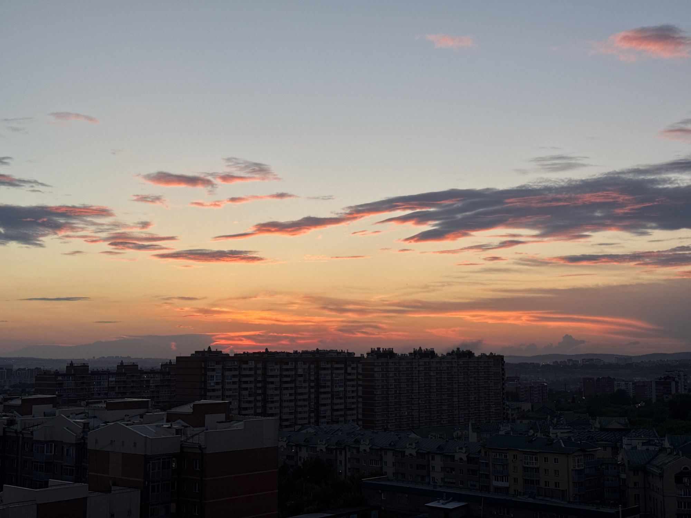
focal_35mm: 48
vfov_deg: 30.3
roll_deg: +0.5
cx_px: 346
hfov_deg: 39.7
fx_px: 958
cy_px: 259
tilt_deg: +6.3
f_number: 1.78
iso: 64
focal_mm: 6.76
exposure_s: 1/439
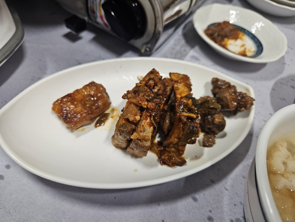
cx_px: 148
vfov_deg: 58.9
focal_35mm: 23
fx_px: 196
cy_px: 111
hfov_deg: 73.9
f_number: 1.8
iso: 320
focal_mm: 5.4
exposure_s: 1/120
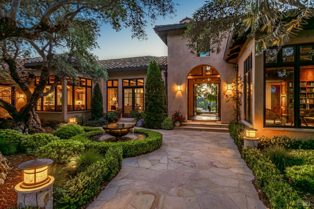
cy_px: 104
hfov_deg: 86.9
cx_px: 157
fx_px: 166
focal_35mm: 19
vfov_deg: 64.6
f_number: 11
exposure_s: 1/2
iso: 100
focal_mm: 19
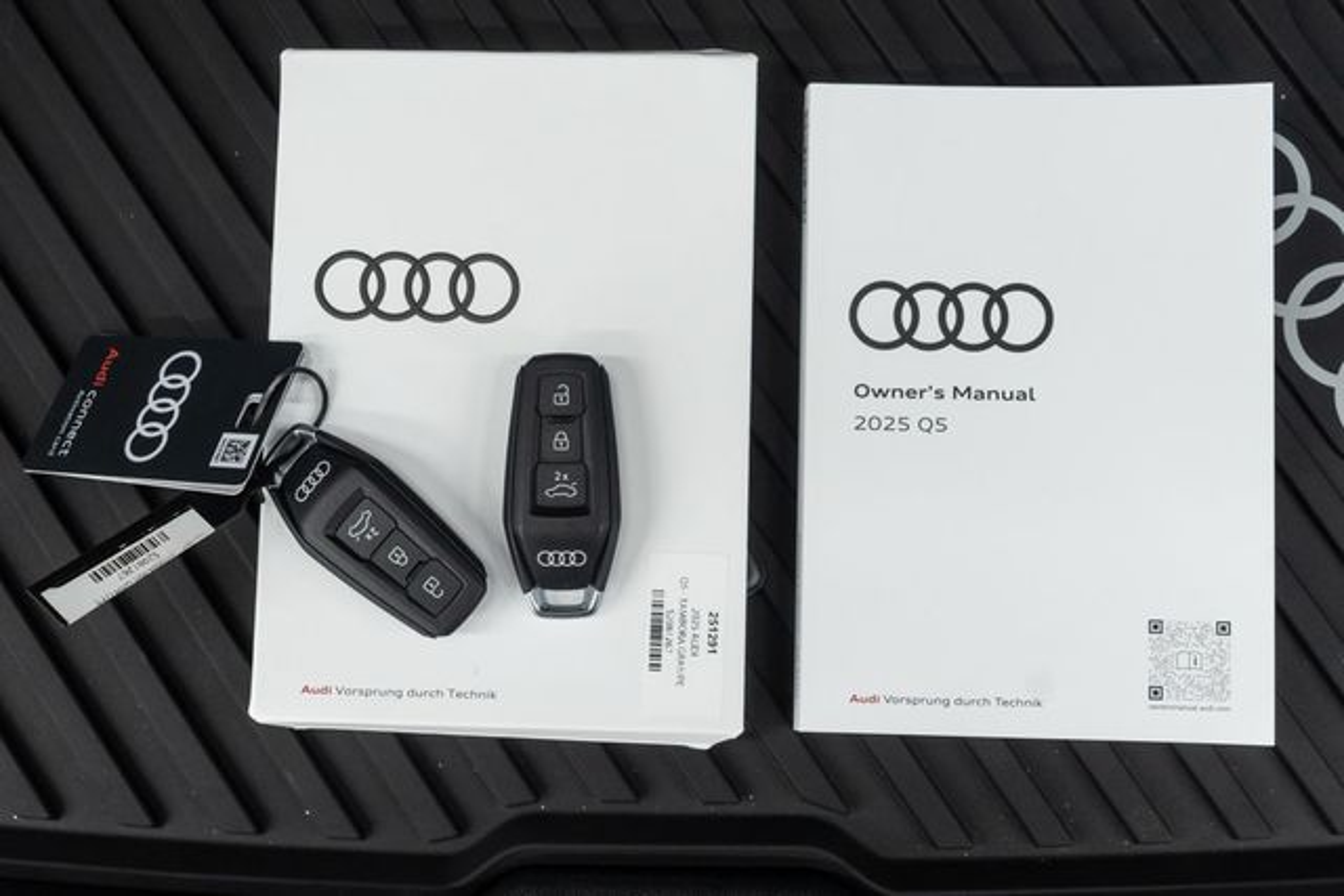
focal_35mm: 42
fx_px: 1568
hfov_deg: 46.4
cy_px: 448
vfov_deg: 31.9
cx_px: 672
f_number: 5.6
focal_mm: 28
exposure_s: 1/50
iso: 1250
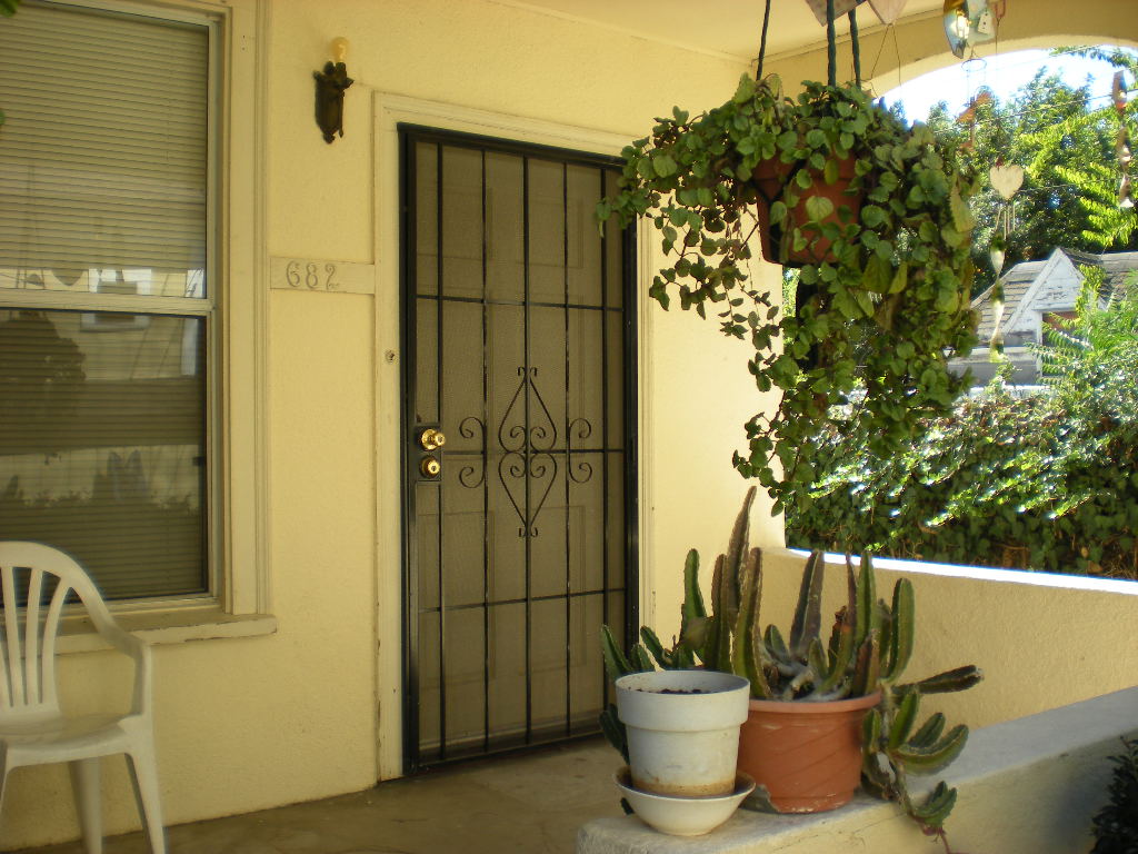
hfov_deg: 49.0
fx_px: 1249
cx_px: 569
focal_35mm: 38
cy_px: 427
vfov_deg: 37.7
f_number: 3.1
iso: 64
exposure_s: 1/208
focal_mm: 6.3
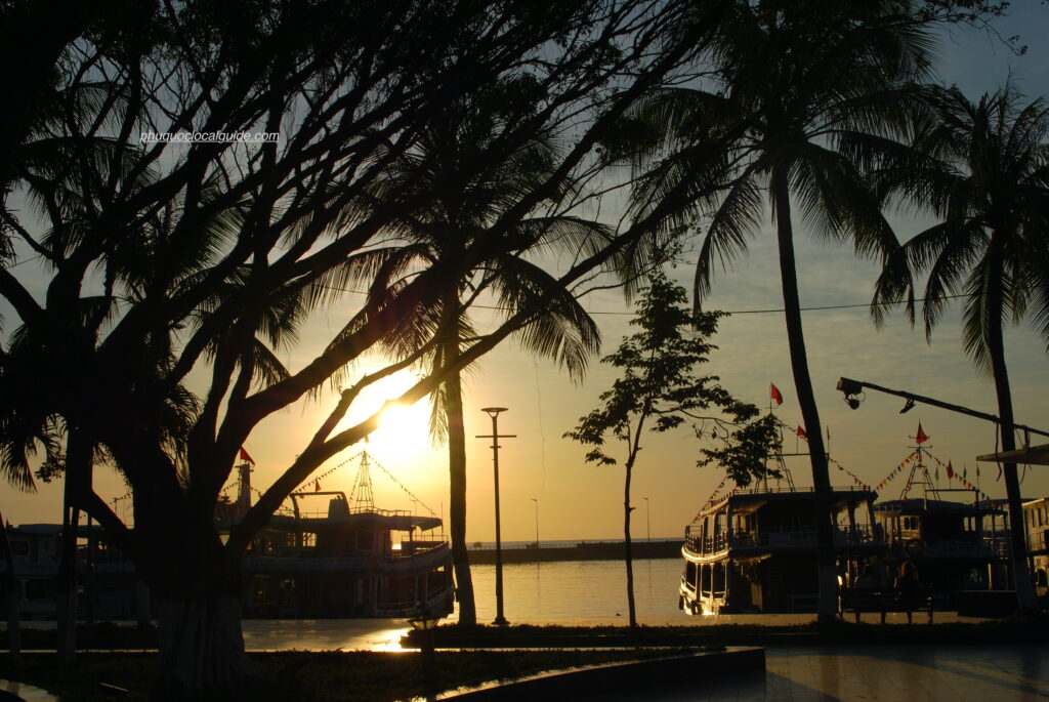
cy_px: 351
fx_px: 1400
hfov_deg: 41.1
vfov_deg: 28.1
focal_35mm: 48
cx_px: 524
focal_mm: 32
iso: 100
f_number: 11
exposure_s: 1/500
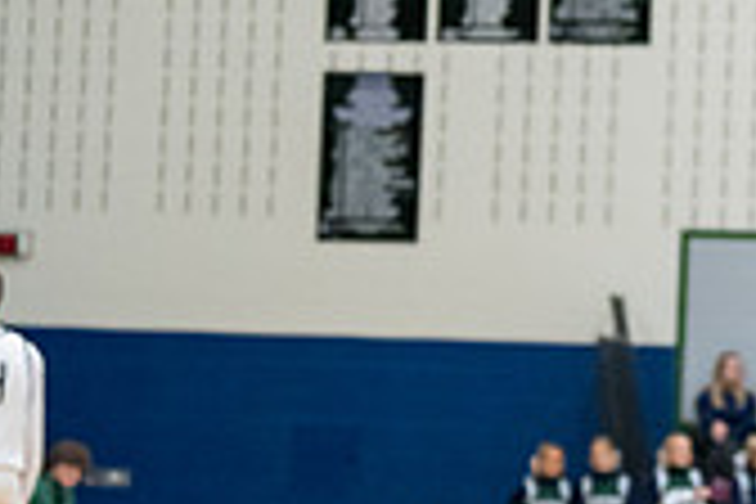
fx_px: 5061
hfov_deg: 8.4
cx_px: 954
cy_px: 205
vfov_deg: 5.7
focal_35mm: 241
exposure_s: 1/500
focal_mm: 70
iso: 5000
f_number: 2.8
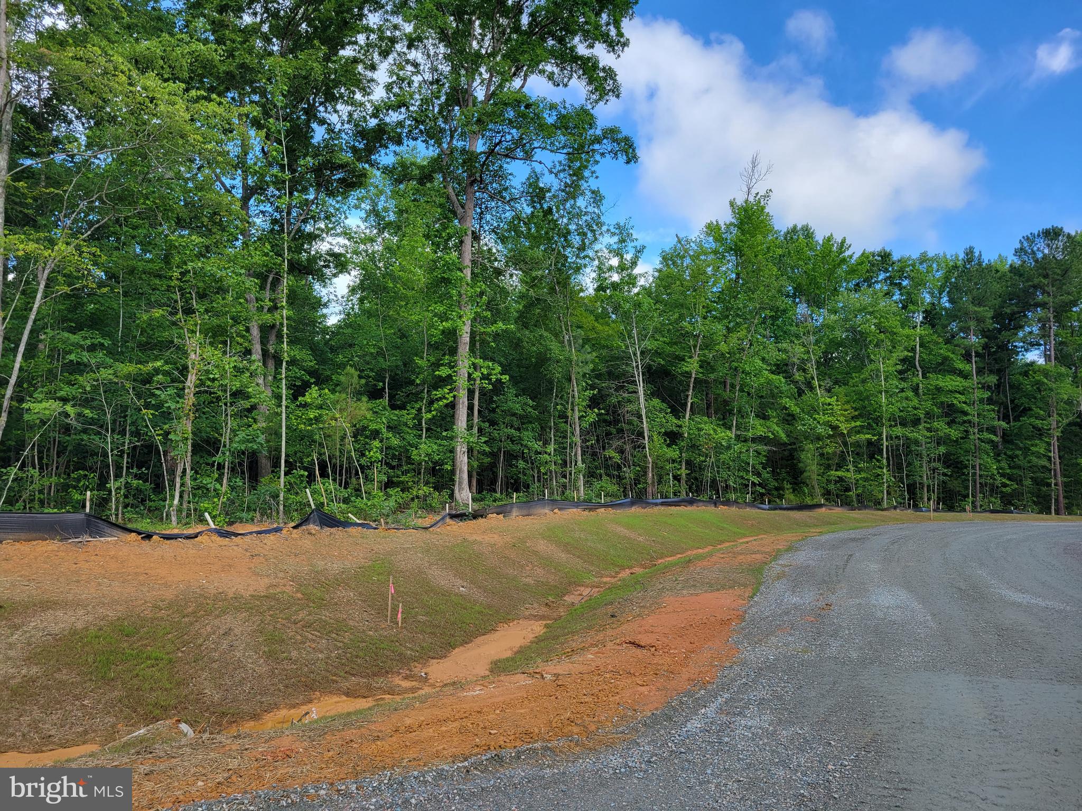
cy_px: 406
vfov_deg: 53.1
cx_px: 541
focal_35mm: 26
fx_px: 813
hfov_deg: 67.3
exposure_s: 1/876
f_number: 1.8
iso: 40
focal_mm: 5.4
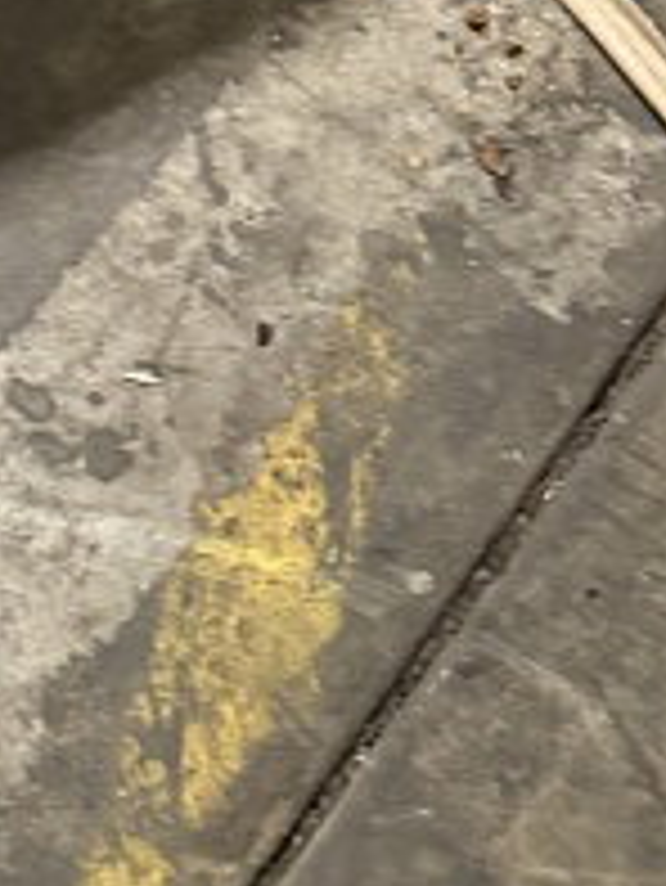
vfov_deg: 16.0
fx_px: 2537
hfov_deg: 13.9
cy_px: -830
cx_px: -360
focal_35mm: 99
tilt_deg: -48.1
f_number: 1.78
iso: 400
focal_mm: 6.86
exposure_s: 1/60
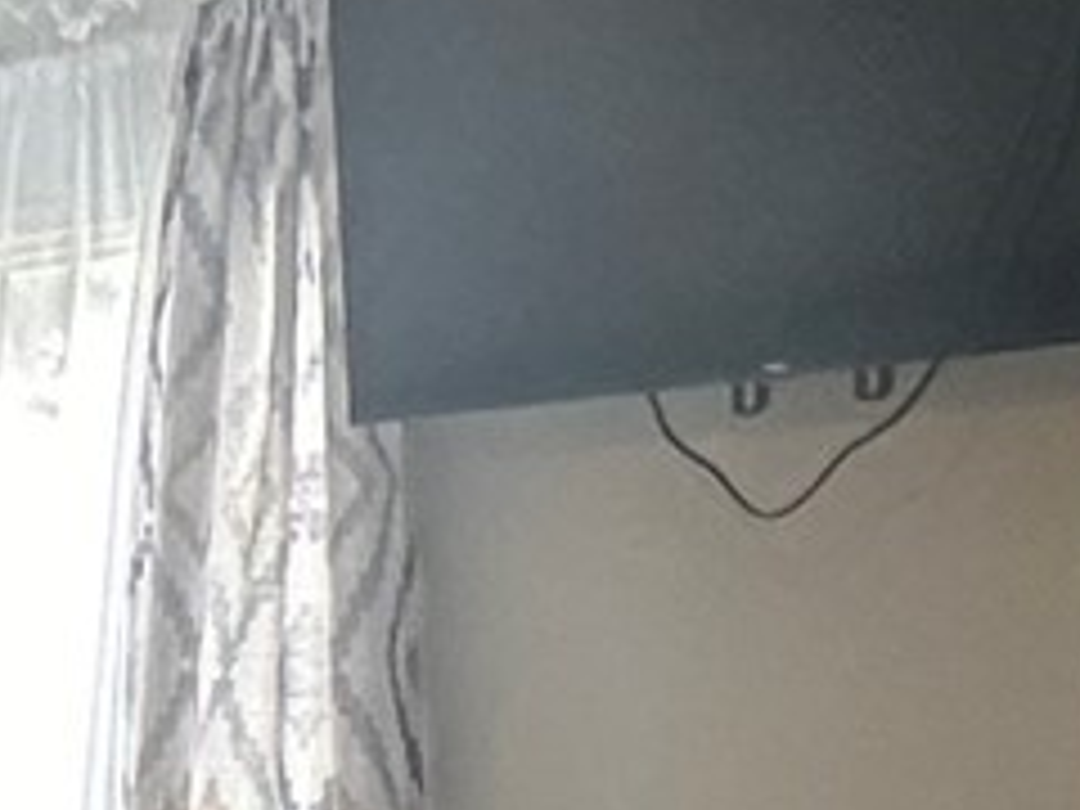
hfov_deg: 15.8
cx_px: -657
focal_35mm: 112
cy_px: 1696
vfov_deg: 11.7
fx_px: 3494
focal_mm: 2.22
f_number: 2.2
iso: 250
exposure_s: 1/60
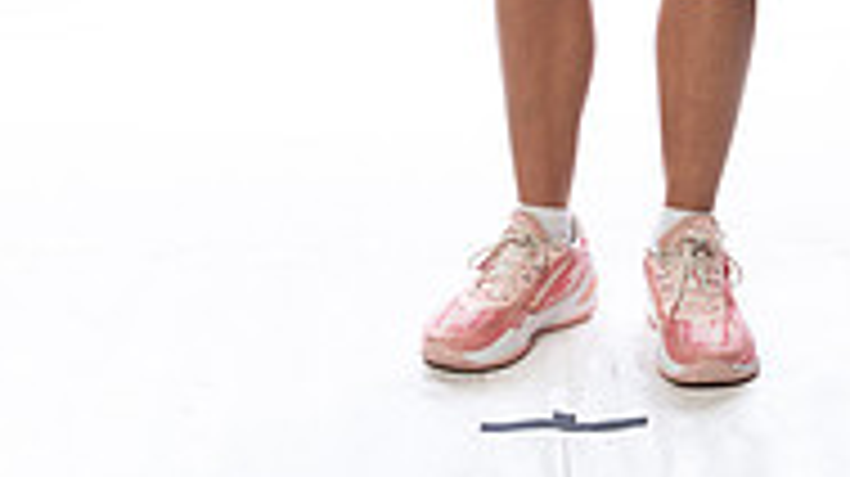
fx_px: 2815
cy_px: -513
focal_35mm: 125
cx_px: 562
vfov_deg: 9.0
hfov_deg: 17.1
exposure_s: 1/250
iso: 640
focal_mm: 50
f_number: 5.6
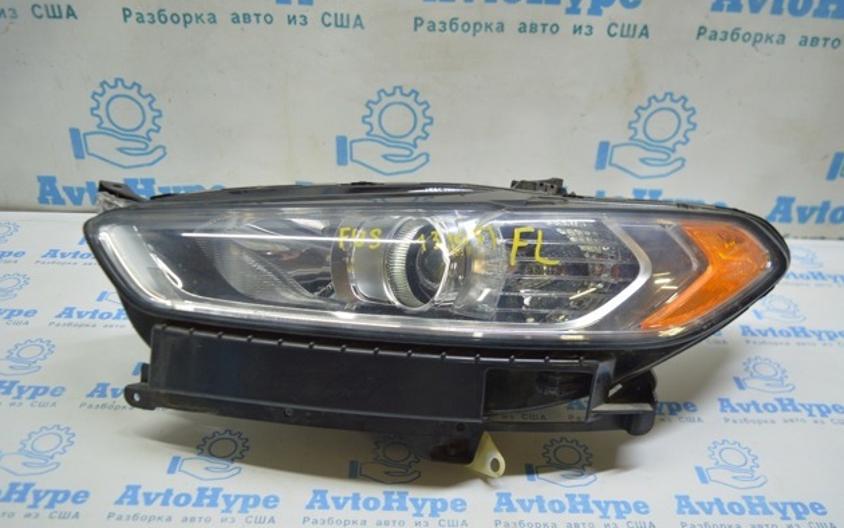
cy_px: 278
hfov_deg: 61.2
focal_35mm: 31
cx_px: 422
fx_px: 713
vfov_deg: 40.6
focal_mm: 20
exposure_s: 1/60
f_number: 3.8
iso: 400
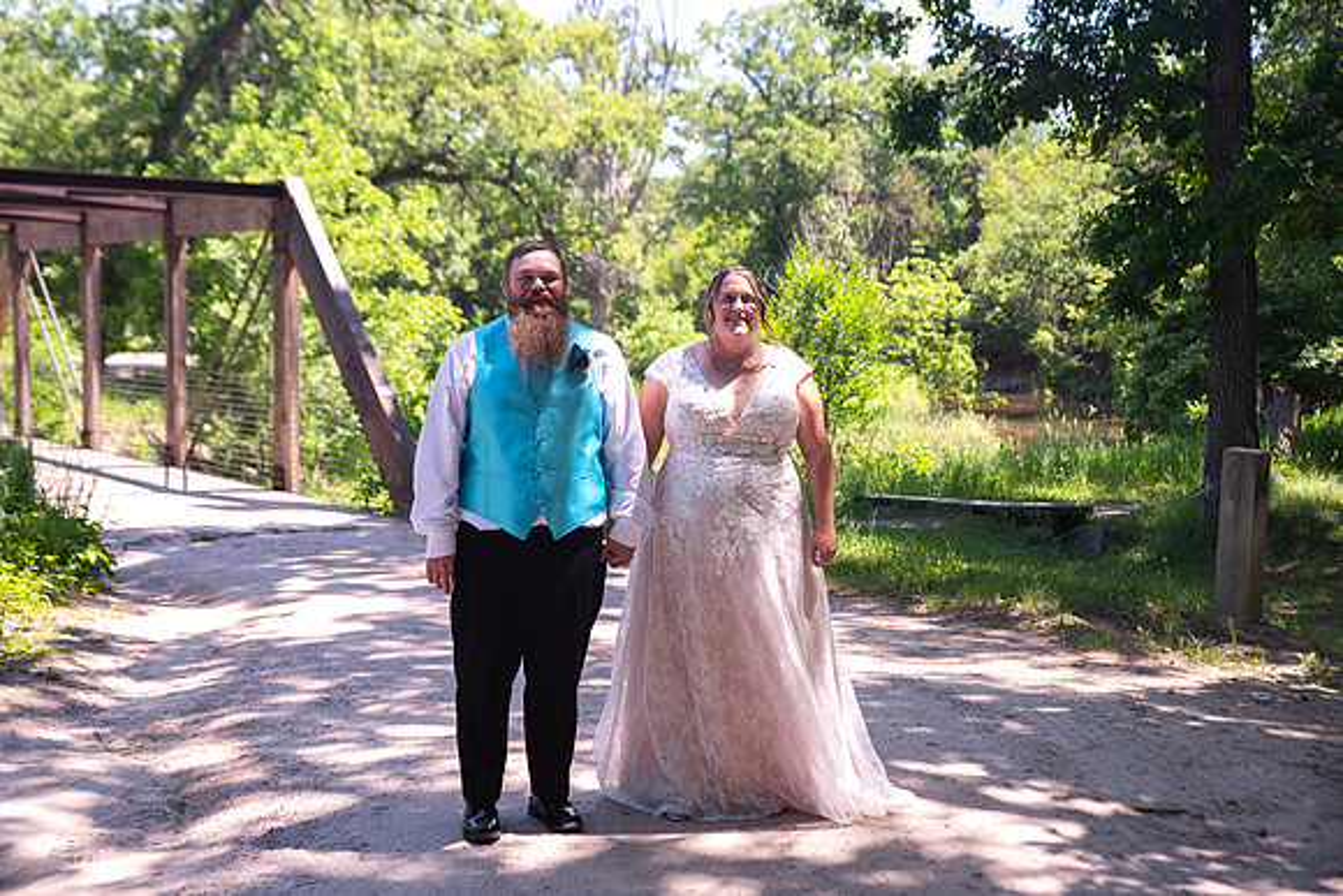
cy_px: 448
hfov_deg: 41.1
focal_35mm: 48
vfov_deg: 28.1
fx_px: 1791
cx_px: 672
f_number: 3.5
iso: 31
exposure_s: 1/125
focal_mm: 48
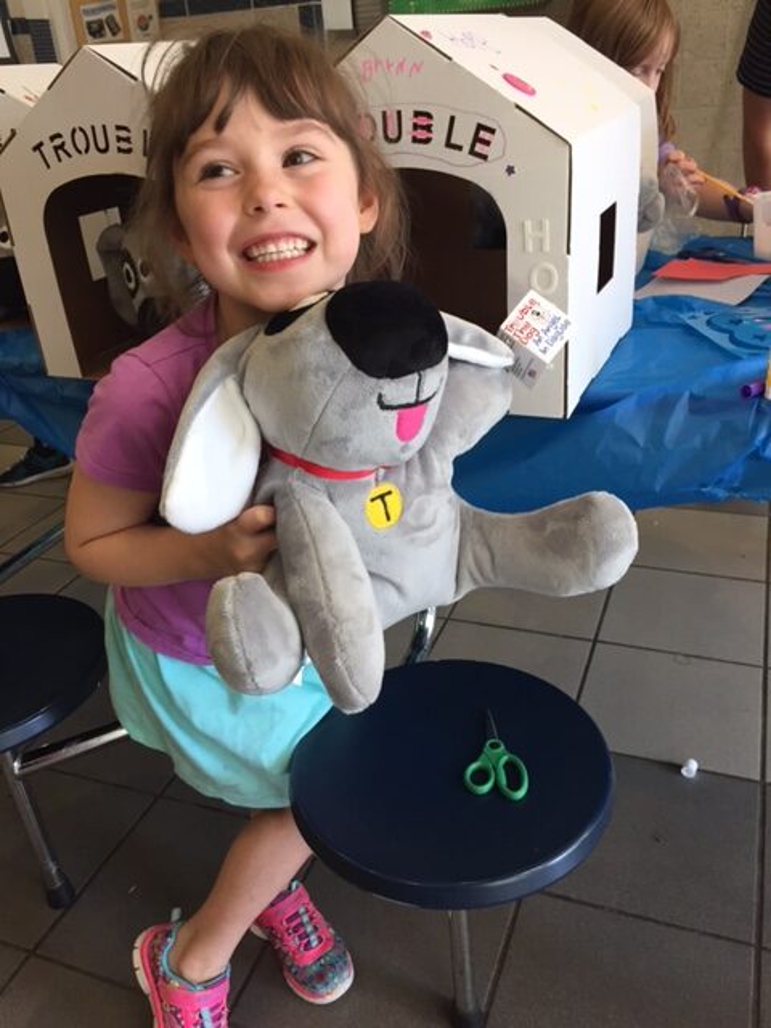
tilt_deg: -27.5
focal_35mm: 29
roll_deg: +5.2
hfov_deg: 48.2
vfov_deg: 61.7
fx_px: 861
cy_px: 514
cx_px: 386
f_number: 2.2
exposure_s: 1/30
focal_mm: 4.15
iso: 40
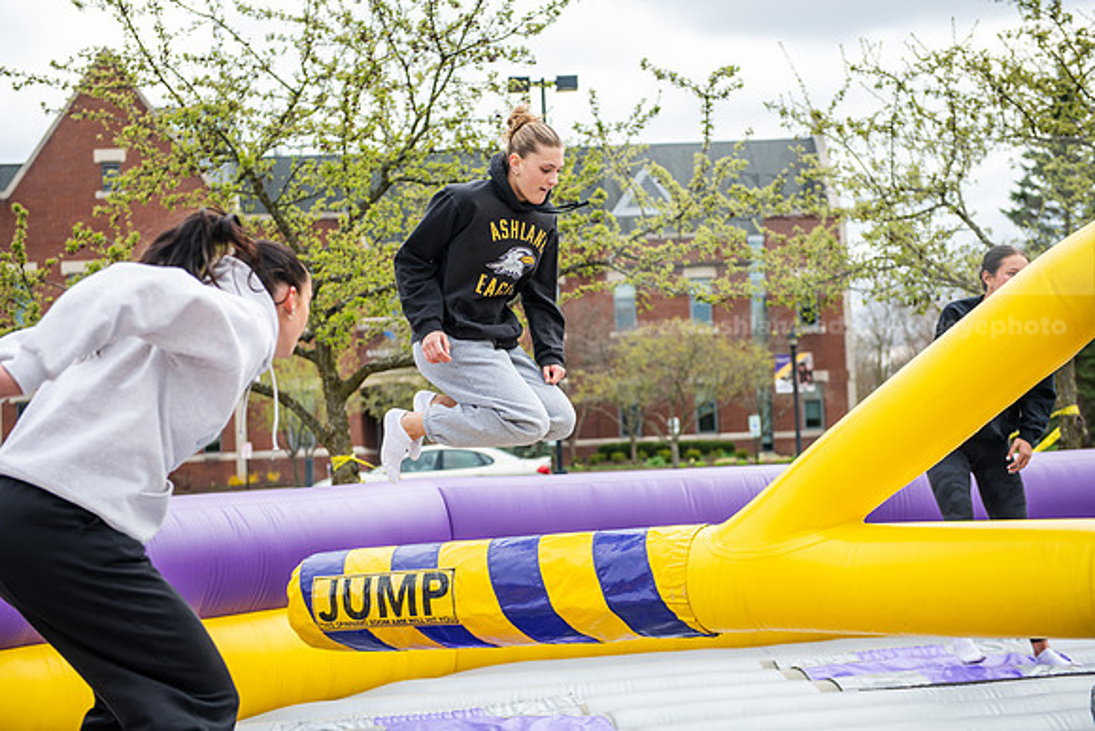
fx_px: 1764
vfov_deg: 23.4
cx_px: 548
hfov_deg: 34.5
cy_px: 366
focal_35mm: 58
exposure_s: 1/800
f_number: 3.5
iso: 160
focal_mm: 58
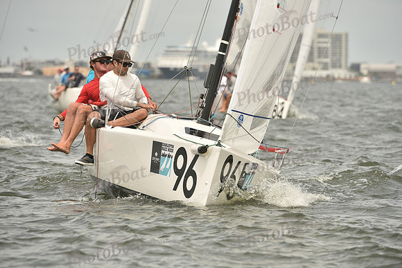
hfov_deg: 6.2
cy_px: 134
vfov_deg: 4.2
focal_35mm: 330
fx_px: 3686
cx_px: 201
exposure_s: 1/1250
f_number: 7.1
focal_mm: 330
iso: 320
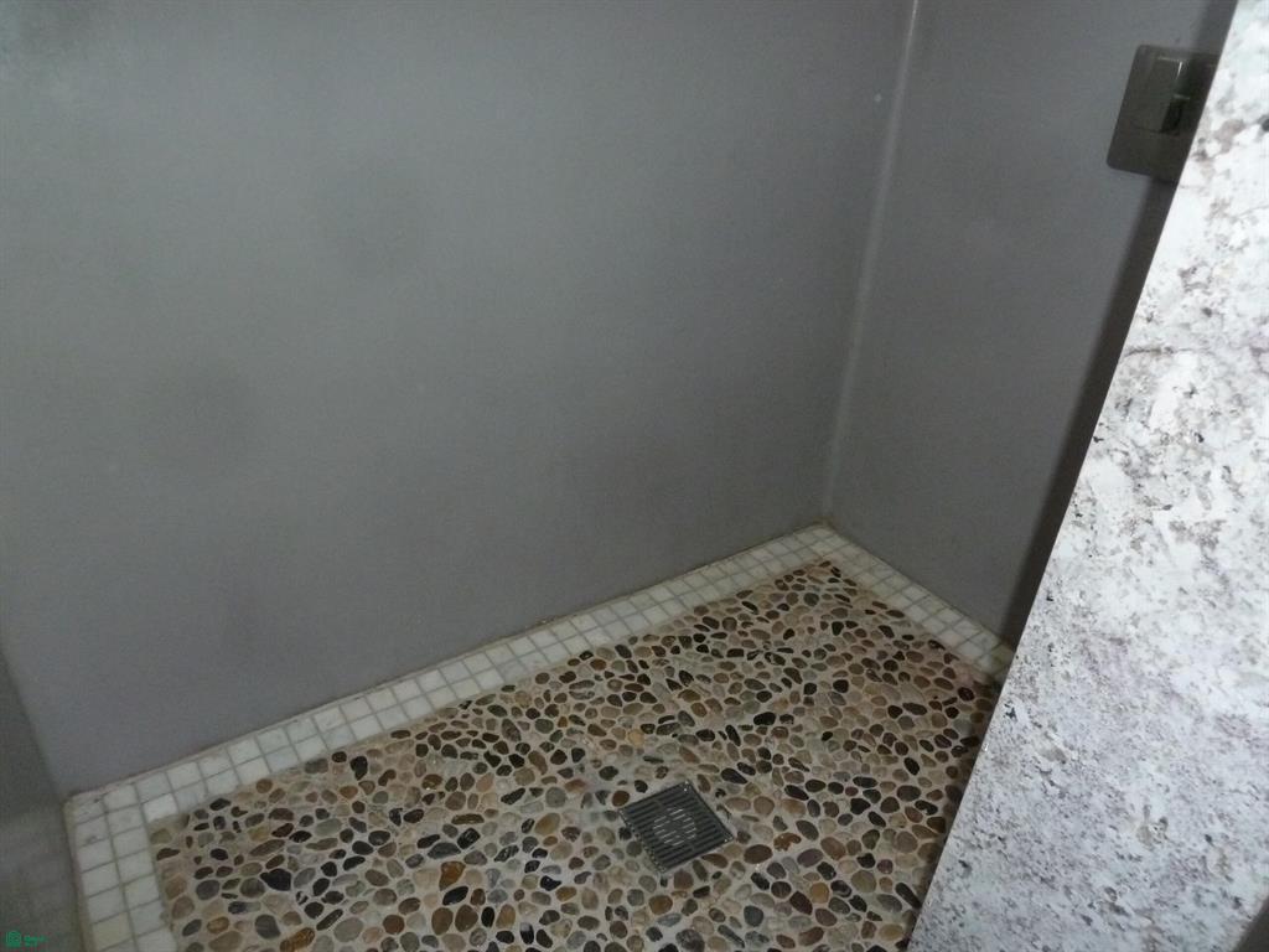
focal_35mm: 25
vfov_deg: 54.9
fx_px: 916
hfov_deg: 69.4
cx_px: 634
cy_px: 476
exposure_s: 1/60
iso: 400
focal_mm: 4.1
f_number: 3.3
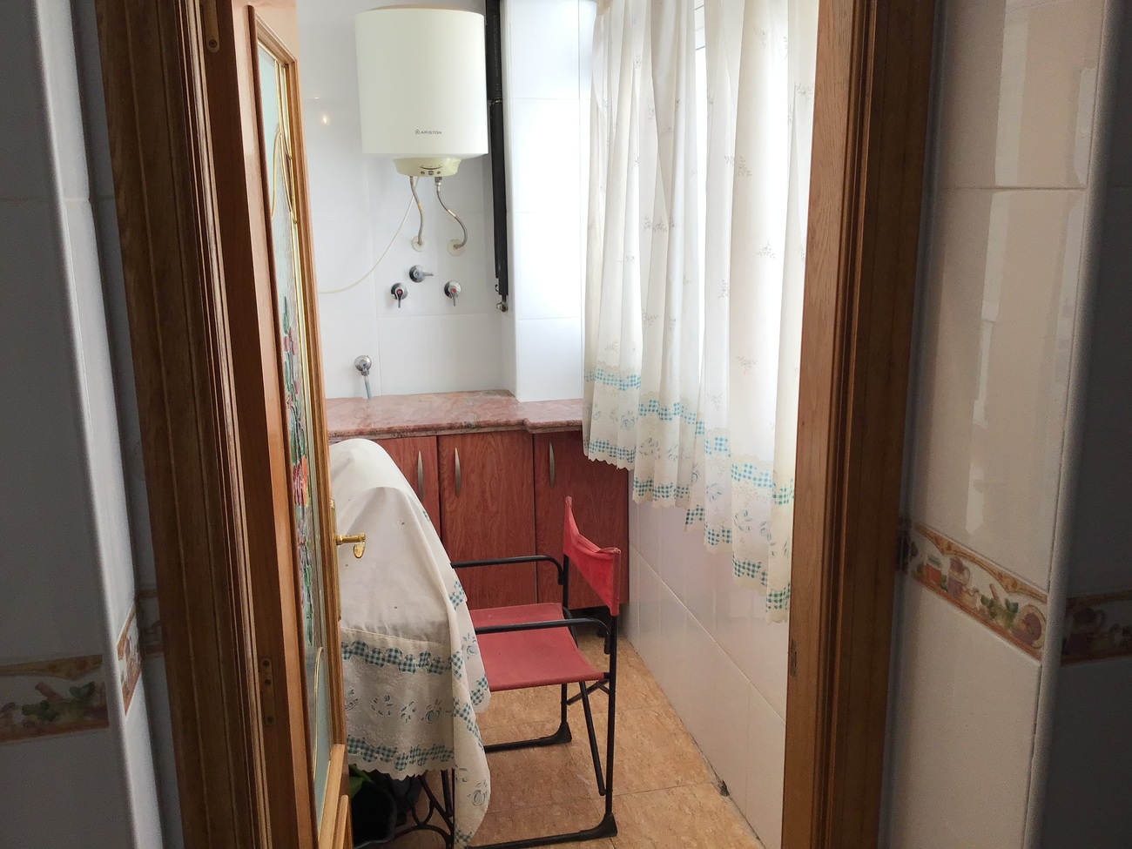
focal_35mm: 31
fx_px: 1014
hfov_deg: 58.4
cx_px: 566
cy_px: 424
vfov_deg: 45.4
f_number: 2.4
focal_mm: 3.3
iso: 25
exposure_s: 1/100
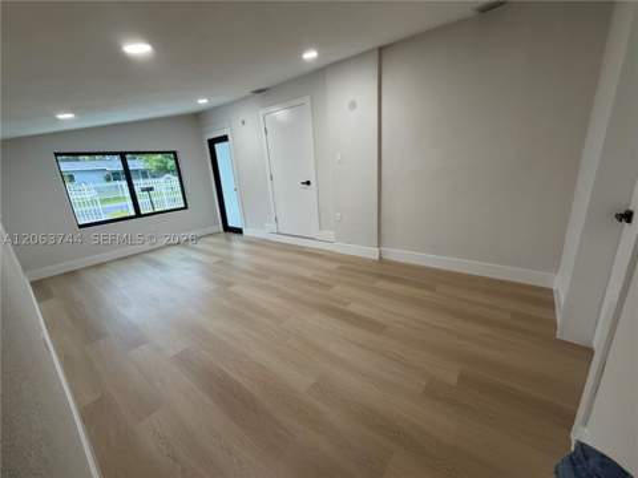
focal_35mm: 14
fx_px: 258
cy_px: 239
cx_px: 319
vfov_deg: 85.7
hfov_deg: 102.1
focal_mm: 2.22
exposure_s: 1/121
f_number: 2.2
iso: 250
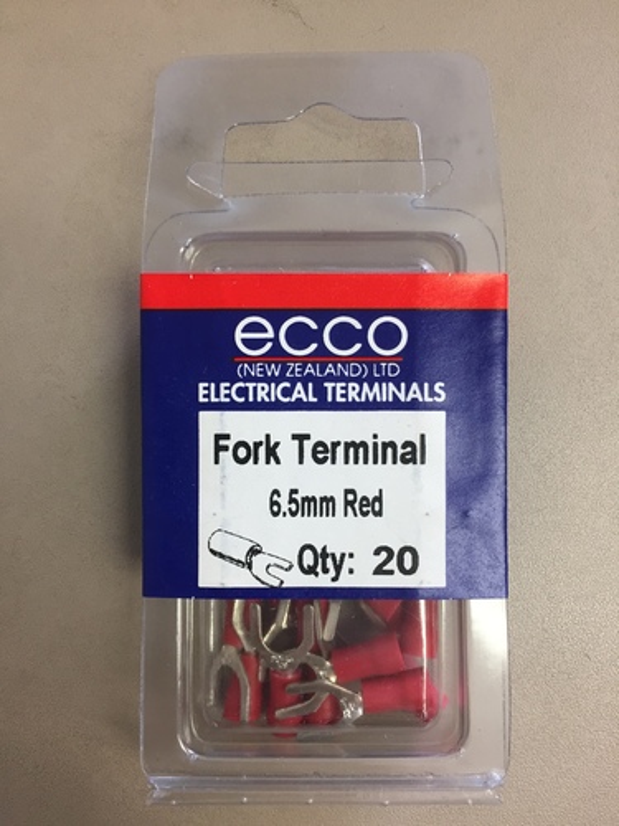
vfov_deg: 61.7
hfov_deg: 48.2
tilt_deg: -87.5
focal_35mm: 29
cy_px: 413
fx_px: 691
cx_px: 310
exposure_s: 1/33
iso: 64
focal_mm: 4.15
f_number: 2.2
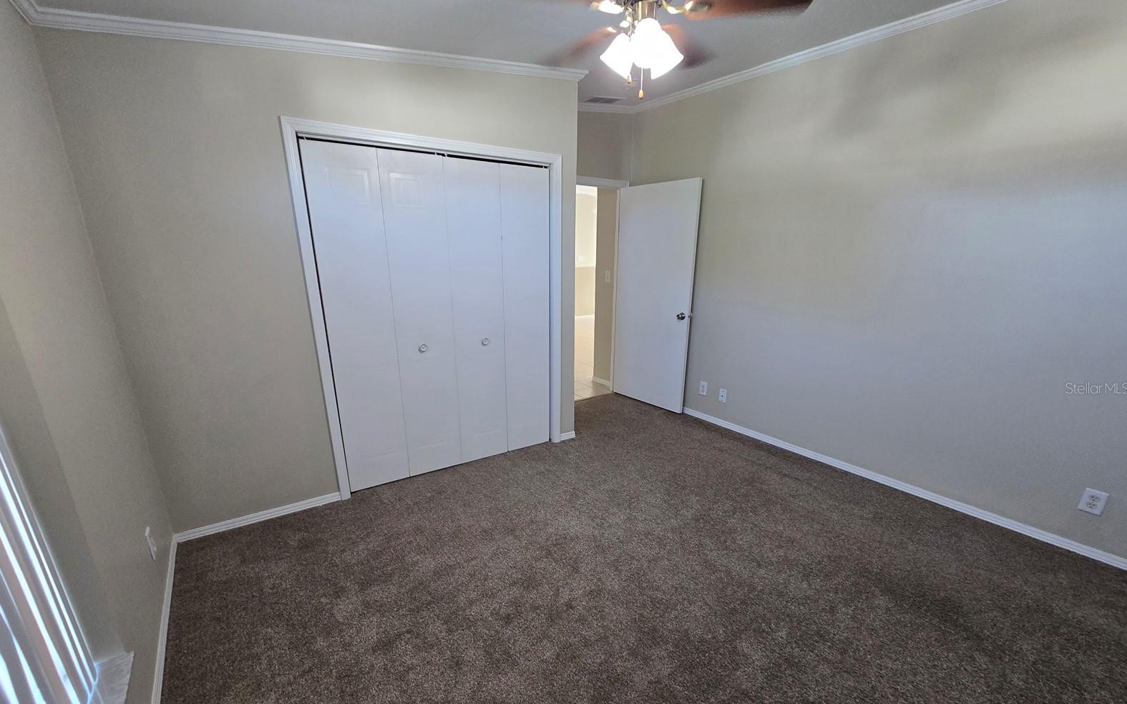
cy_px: 388
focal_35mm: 14
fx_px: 430
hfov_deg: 105.3
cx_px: 560
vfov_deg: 78.4
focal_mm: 2.2
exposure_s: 1/60
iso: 250
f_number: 2.2
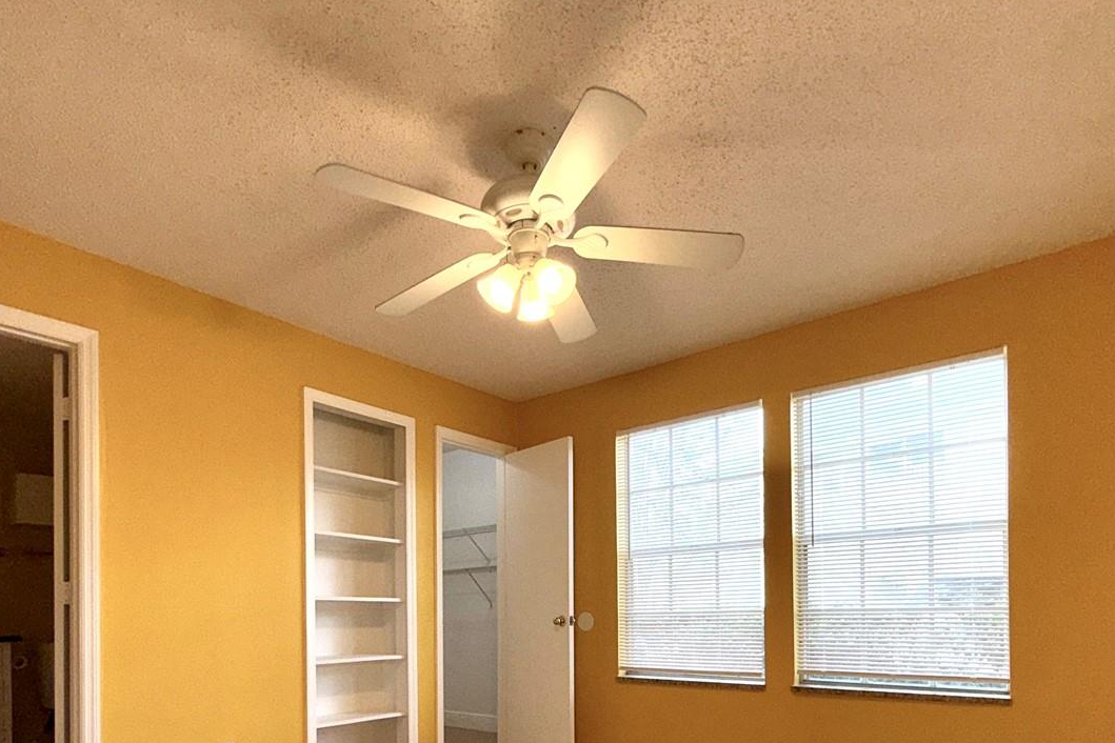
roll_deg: +0.8
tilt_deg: +0.6
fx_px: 681
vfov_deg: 52.9
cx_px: 529
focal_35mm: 22
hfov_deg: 78.5
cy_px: 609
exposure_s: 1/122
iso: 20
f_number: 2.2
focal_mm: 2.22
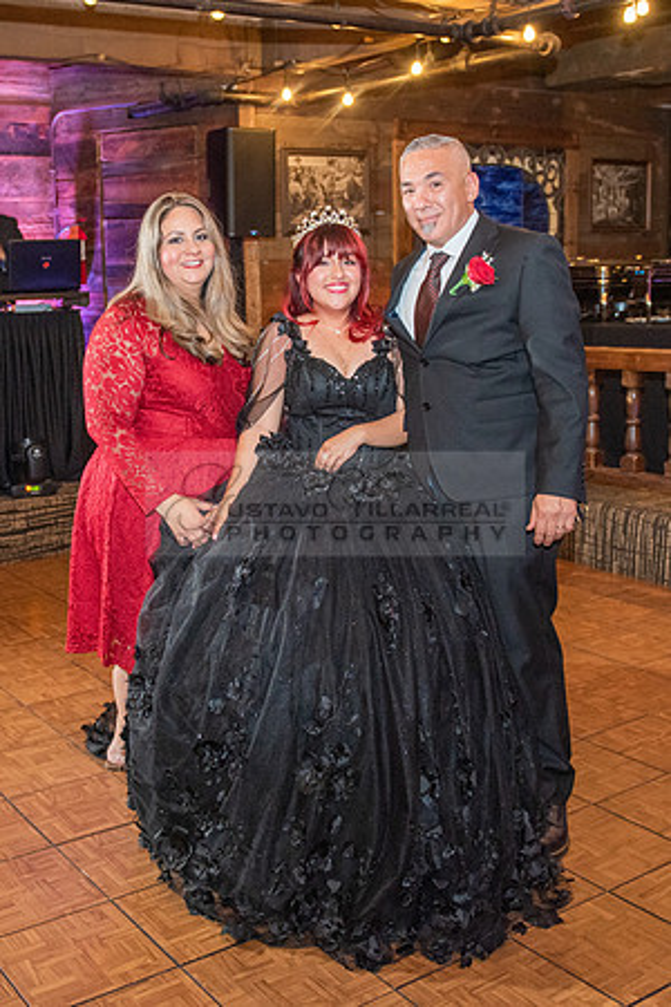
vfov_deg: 47.1
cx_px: 238
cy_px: 445
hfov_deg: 32.2
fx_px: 1153
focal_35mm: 41
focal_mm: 24
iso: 1250
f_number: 2.8
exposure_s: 1/160
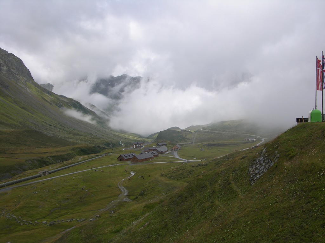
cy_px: 122
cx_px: 162
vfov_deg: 40.7
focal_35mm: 35
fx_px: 329
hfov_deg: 52.6
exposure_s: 1/177
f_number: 6.3
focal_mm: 8.9
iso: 50
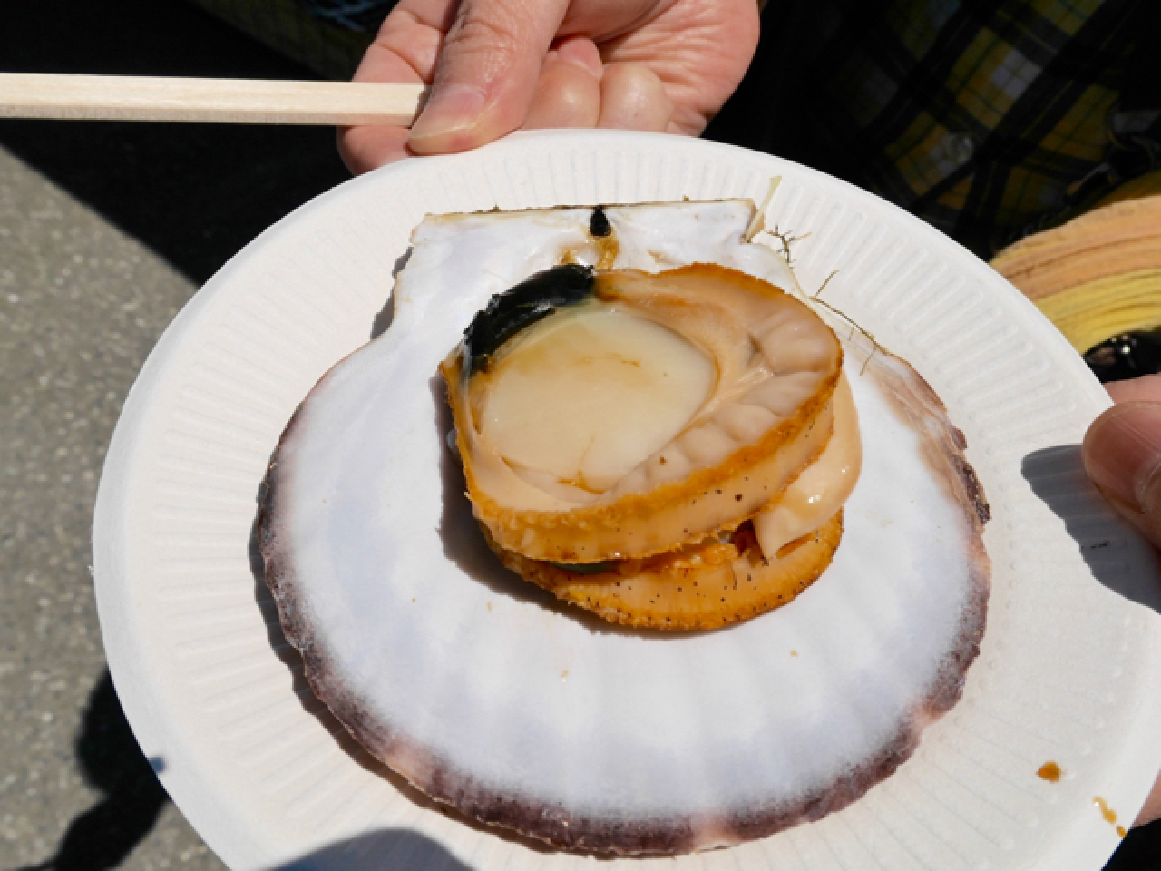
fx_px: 1006
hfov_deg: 60.0
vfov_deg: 46.8
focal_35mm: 30
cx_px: 580
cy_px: 436
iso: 200
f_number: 11
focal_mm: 15
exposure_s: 1/1600
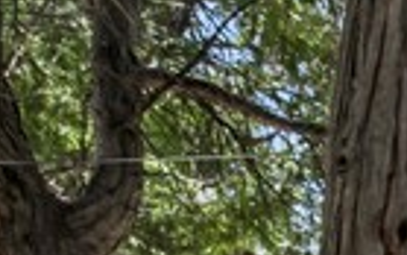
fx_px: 2075
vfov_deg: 6.6
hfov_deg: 9.2
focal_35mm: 187
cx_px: 1183
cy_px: 627
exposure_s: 1/15
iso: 100
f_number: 2.8
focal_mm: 12.3
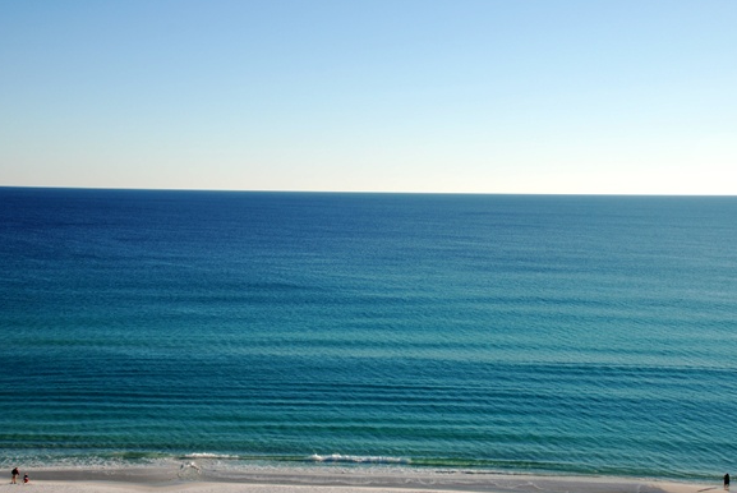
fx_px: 1056
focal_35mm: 52
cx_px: 373
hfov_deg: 38.5
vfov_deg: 26.3
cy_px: 255
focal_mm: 31
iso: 100
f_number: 8
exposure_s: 1/250
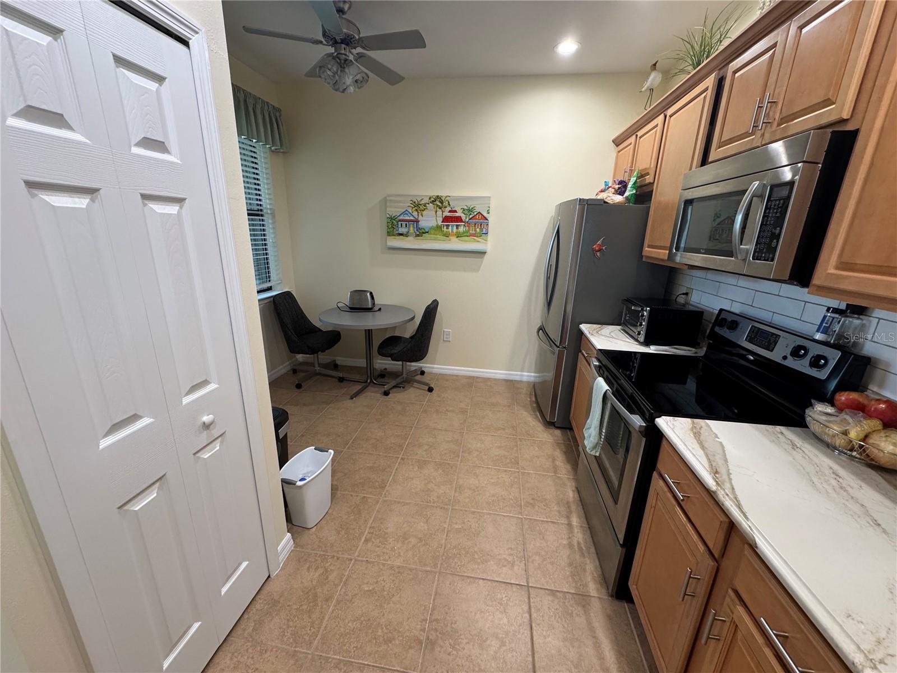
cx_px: 448
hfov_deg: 102.1
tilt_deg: -16.1
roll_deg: -1.4
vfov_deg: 85.7
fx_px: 363
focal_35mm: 14
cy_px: 336
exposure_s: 1/60
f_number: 2.2
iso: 250
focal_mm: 2.22
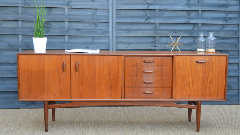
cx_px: 123
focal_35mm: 52
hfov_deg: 40.2
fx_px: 328
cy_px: 71
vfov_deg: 23.2
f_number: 5
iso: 400
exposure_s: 1/100
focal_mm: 31
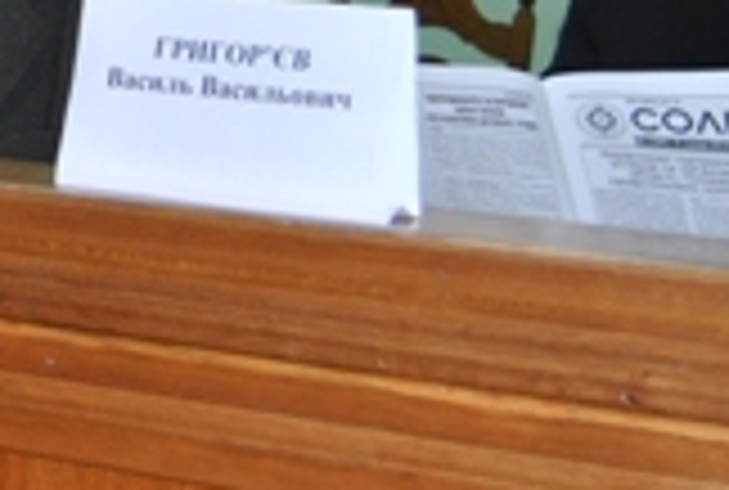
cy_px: -148
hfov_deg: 14.6
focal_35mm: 133
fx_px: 2701
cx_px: -248
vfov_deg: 10.2
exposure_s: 1/60
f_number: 3.8
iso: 200
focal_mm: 24
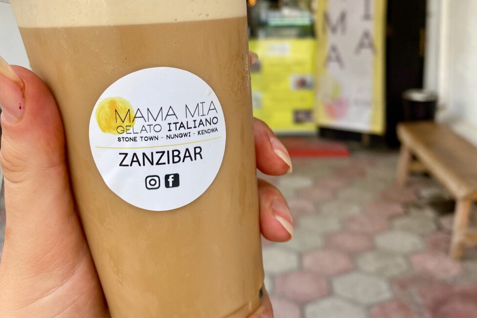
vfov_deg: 35.3
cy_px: 86
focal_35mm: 37
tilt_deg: -7.3
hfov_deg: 51.9
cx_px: 237
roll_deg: +1.5
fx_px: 490
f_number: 1.8
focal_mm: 4.25
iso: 32
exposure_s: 1/919
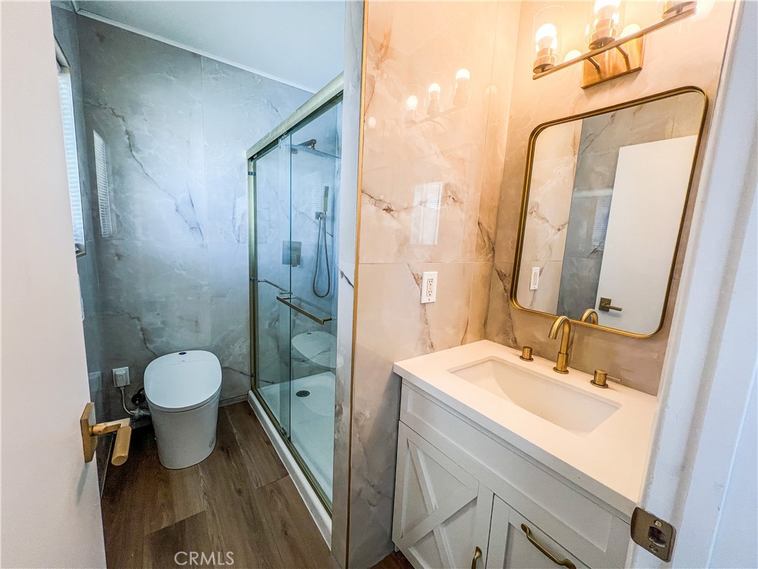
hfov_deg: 106.2
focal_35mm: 13
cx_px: 379
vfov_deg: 89.9
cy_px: 284
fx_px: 285
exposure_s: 1/120
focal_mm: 1.57
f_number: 1.8
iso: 80
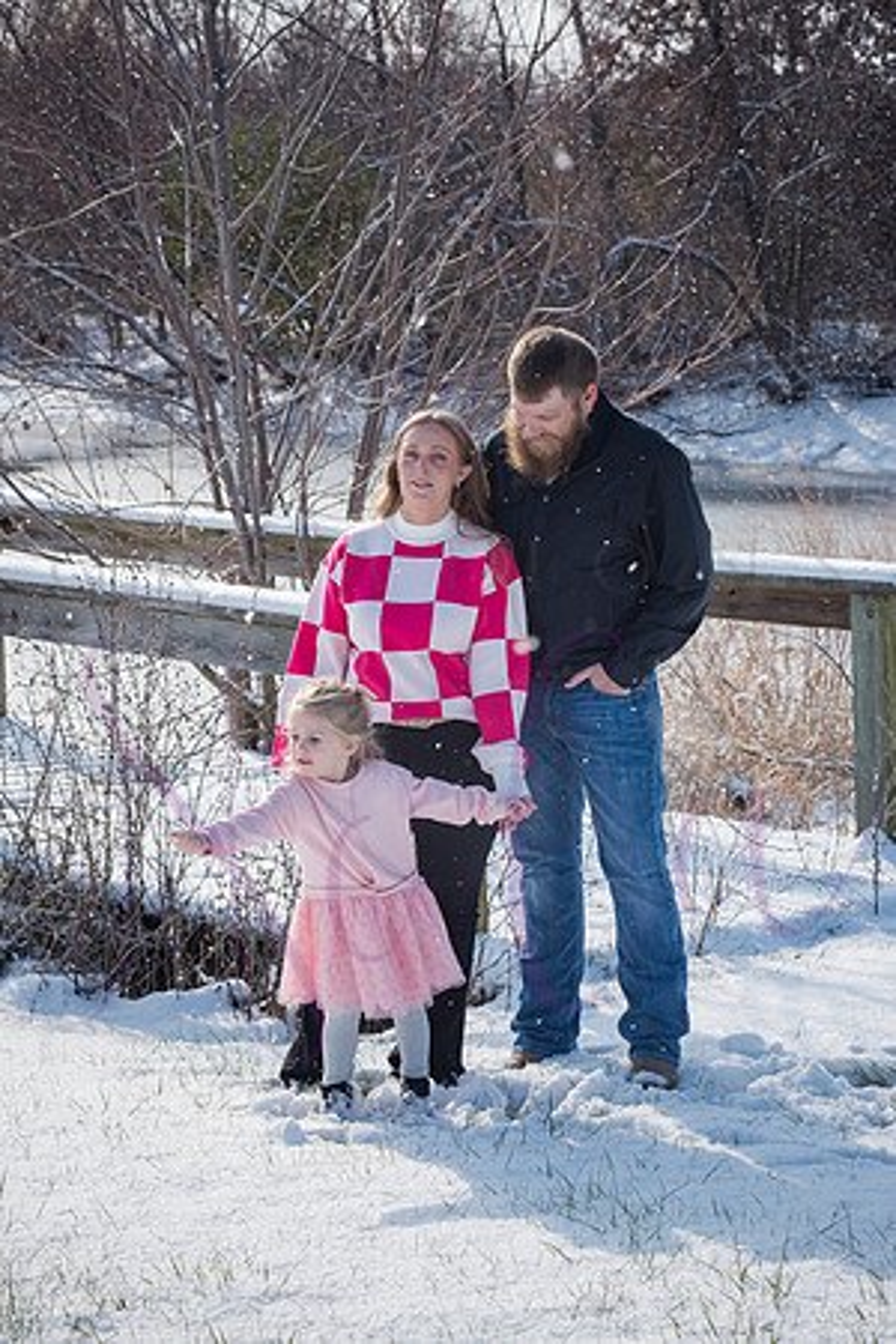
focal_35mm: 100
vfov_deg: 20.4
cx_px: 448
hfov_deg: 13.7
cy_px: 672
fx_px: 3733
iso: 640
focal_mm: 100
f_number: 13
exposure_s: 1/1000
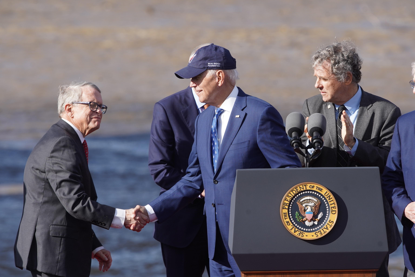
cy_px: 138
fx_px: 3458
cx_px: 208
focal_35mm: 300
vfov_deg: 4.6
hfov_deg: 6.9
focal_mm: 300
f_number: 6.3
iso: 400
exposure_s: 1/1250
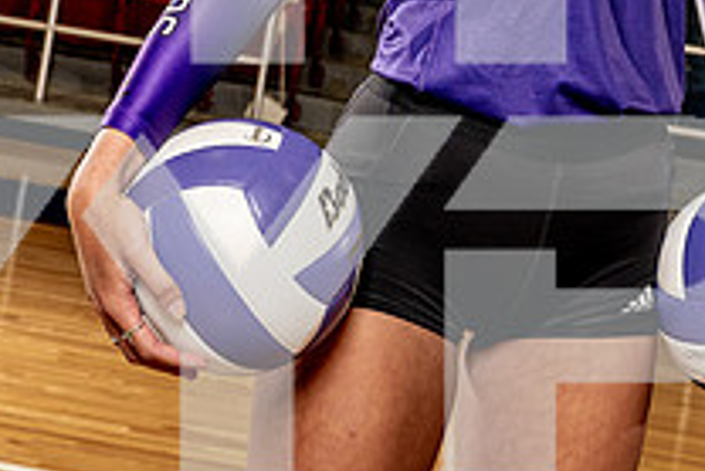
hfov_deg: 22.1
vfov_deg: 14.4
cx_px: 390
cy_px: -114
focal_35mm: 92
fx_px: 1803
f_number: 5.6
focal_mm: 33
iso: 640
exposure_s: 1/250
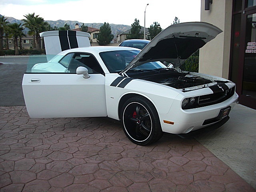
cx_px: 128
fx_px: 266
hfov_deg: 51.4
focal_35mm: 36
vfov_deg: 39.7
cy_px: 96
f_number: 2.8
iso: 50
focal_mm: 6.3
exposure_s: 1/250
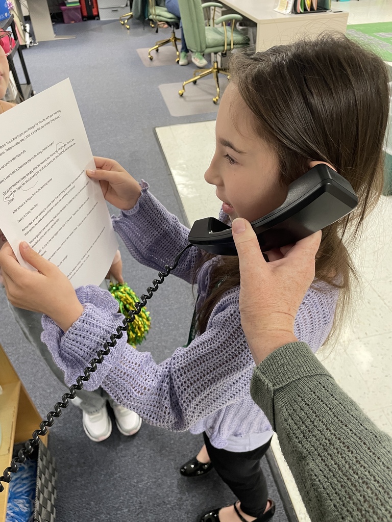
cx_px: 196
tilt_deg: -40.8
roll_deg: +3.4
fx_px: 393
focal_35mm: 26
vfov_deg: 67.3
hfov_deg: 53.1
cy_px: 261
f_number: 1.6
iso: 200
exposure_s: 1/60
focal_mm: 4.2
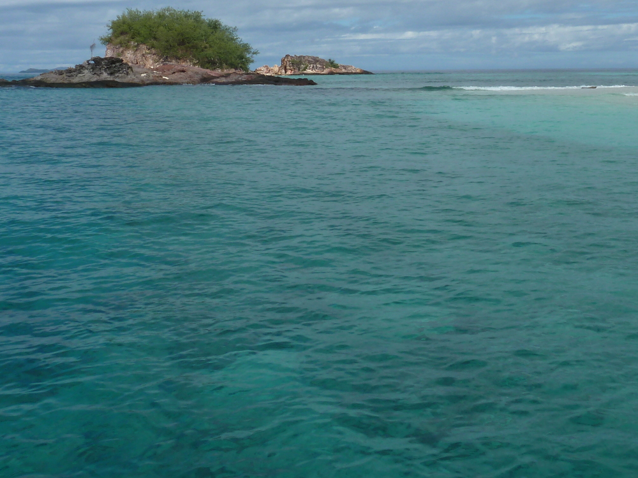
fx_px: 737
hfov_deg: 46.7
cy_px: 104
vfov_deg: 35.0
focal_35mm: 40
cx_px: 349
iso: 80
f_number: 5.6
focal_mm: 4.1
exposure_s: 1/500
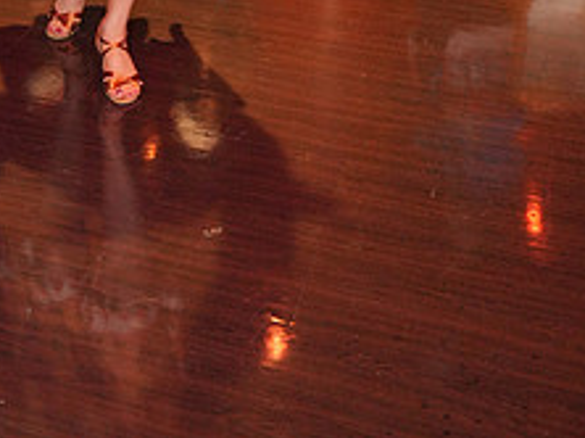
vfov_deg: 16.3
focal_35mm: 78
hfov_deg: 24.5
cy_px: -319
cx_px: 88
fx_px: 1317
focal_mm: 31
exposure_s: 1/200
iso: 4000
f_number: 4
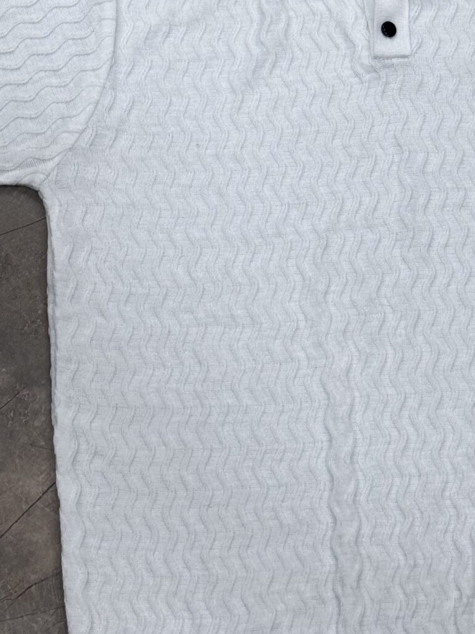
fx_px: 2179
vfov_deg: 16.5
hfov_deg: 12.4
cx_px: 384
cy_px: 140
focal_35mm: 119
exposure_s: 1/193
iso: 50
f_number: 1.78
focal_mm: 6.76
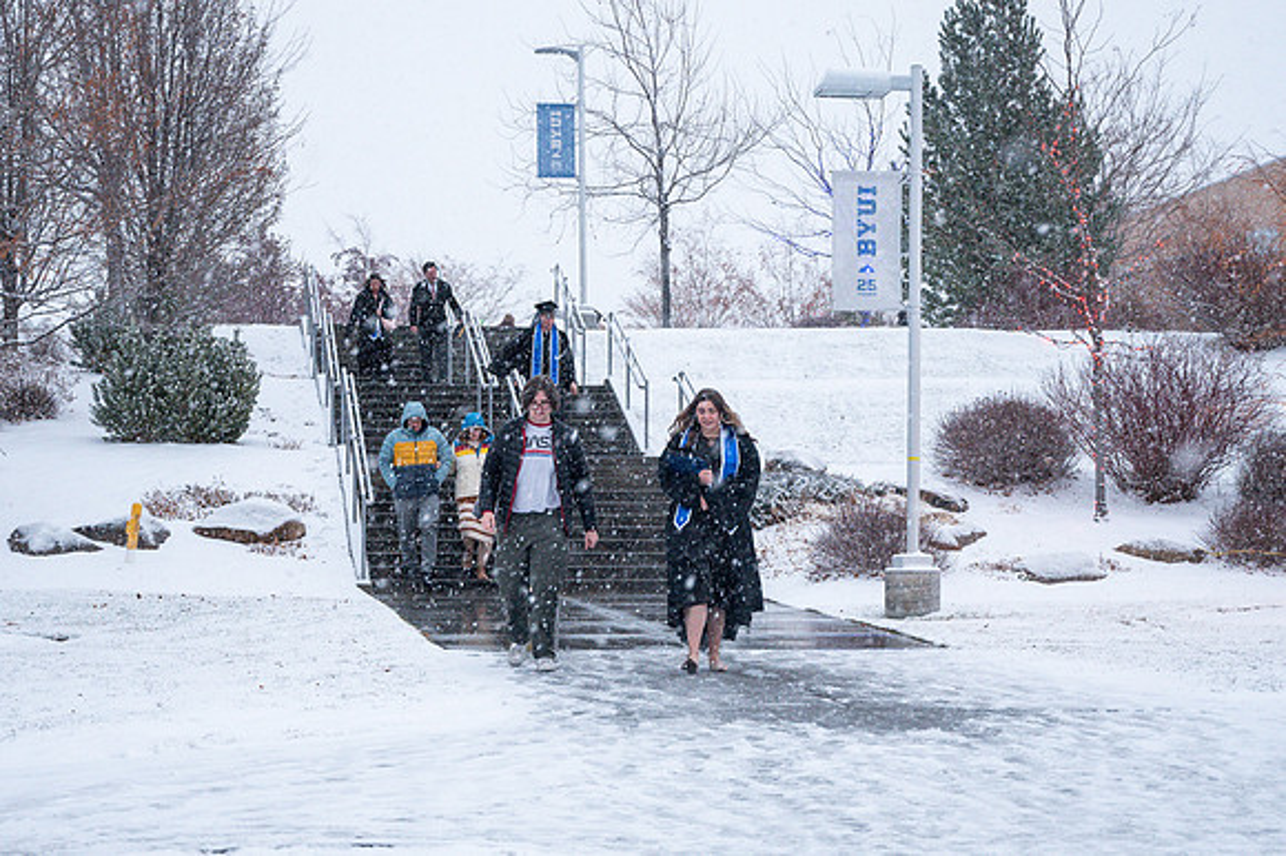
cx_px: 619
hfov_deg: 24.2
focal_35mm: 84
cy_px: 401
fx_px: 3000
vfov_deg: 16.2
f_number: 4
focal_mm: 60
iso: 1600
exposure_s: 1/160
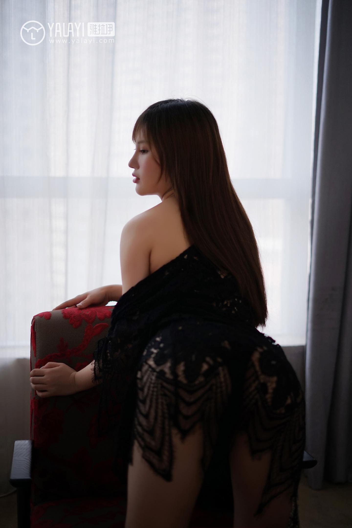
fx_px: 733
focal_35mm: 50
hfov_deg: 27.0
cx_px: 176
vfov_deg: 39.6
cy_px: 264
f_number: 1.8
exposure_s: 1/800
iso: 250
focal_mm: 50
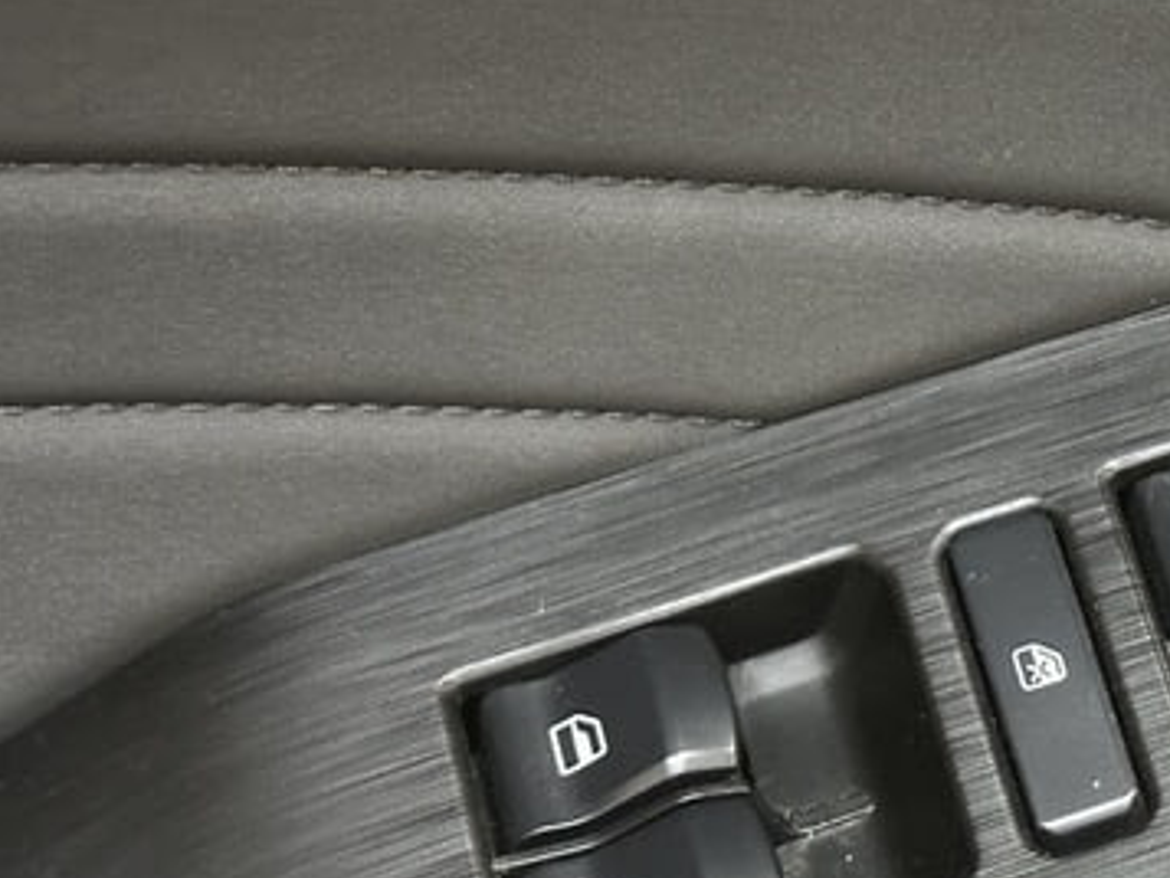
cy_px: 565
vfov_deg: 12.2
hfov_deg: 15.7
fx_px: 4091
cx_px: 1367
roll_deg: -20.0
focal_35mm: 121
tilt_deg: -41.7
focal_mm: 6.86
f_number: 1.78
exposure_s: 1/25
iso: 500
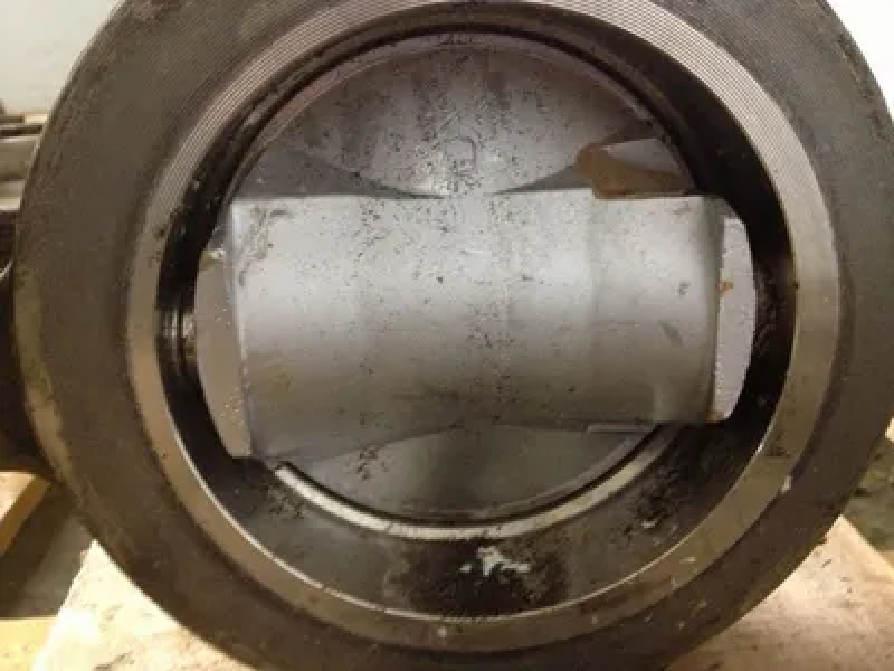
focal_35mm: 35
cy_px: 336
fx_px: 904
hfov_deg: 52.6
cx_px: 447
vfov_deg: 40.7
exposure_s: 1/17
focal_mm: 4.28
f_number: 2.4
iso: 400
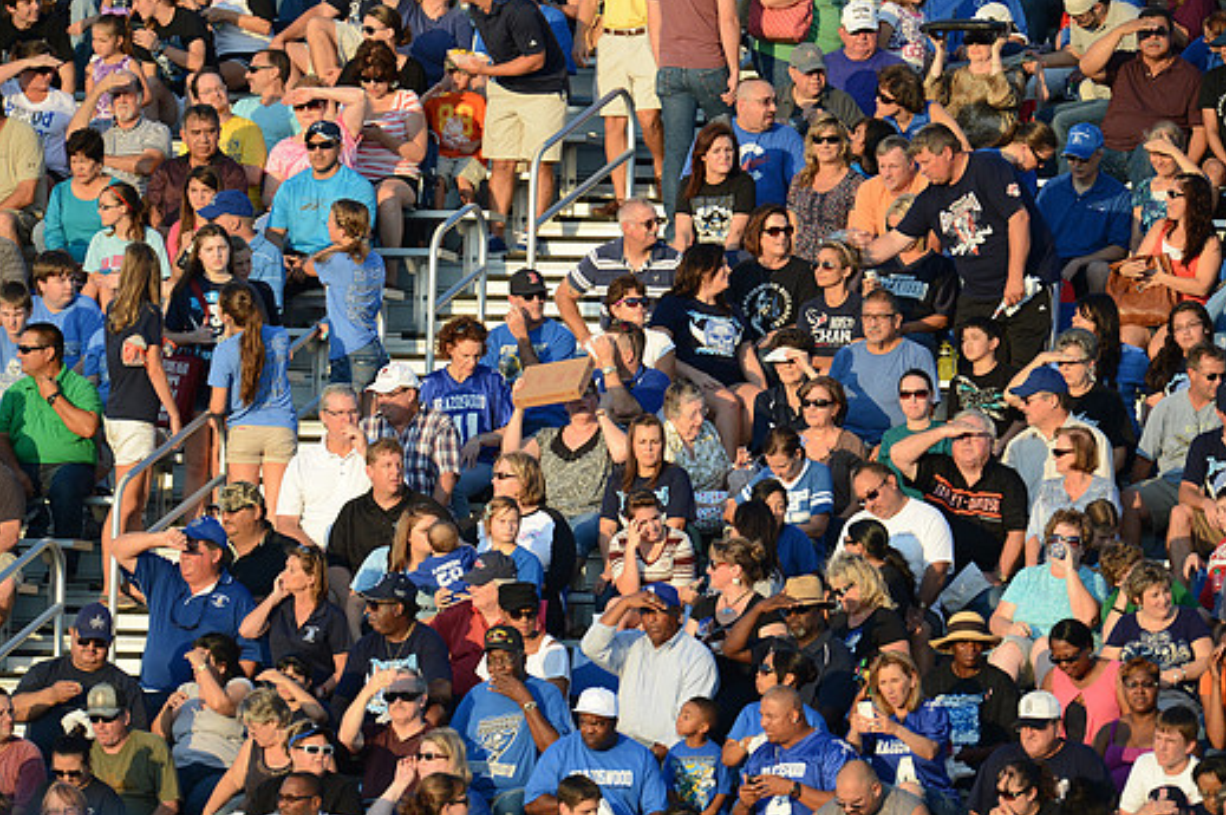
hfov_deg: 3.4
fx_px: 20924
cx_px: 602
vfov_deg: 2.2
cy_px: 451
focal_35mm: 615
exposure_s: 1/2500
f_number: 4
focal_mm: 550
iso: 800
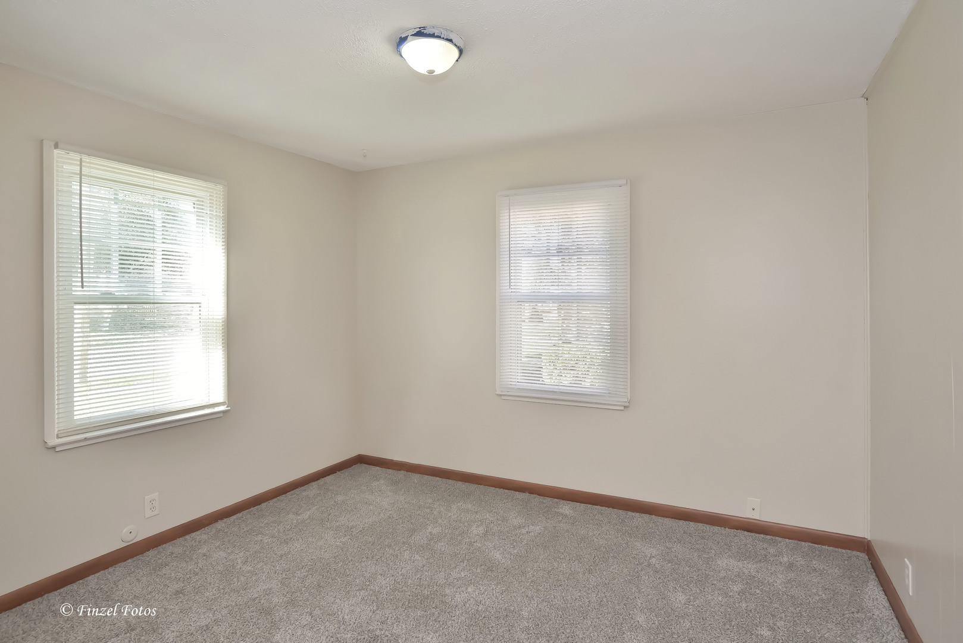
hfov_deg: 90.0
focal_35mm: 18
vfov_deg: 67.4
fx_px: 482
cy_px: 322
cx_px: 482
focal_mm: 18
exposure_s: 1/60
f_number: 8
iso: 400
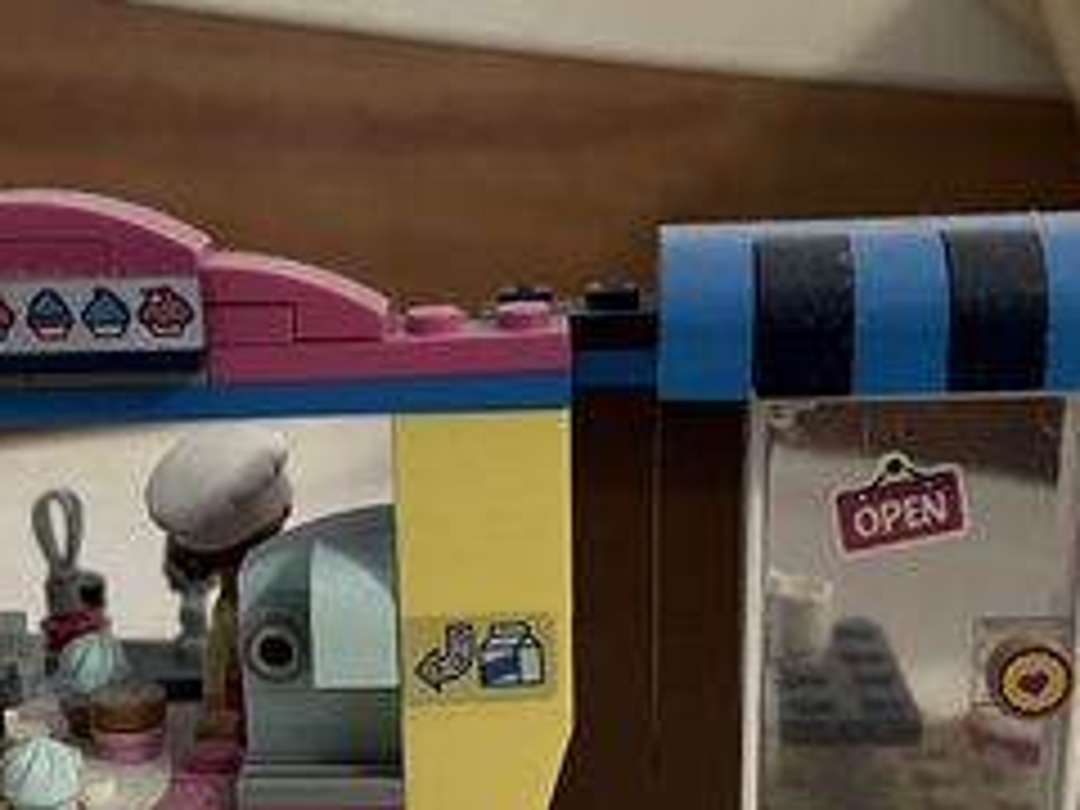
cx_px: 396
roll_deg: -2.8
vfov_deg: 22.3
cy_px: 652
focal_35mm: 65
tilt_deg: -10.4
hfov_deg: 29.7
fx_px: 2028
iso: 500
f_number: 1.5
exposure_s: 1/33
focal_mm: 5.7
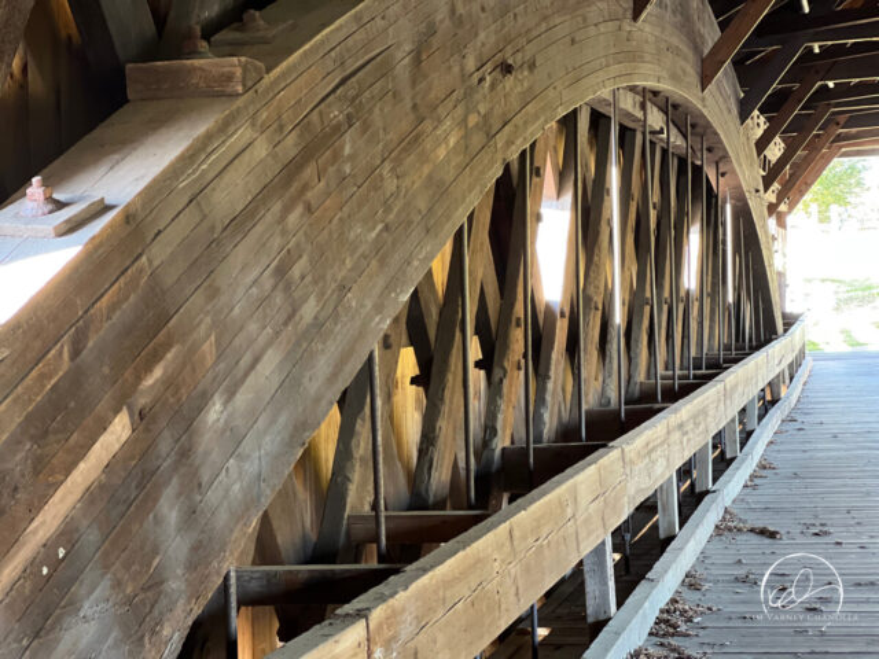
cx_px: 440
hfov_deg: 25.3
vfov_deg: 19.1
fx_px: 1955
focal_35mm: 77
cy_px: 330
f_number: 2.8
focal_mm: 9
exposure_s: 1/29
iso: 400
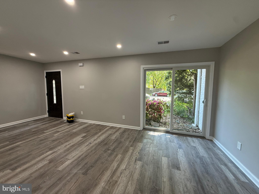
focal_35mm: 14
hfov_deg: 102.1
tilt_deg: -4.8
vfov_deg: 85.7
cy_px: 97
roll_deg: -0.8
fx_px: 105
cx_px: 130
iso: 200
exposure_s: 1/120
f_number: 2.2
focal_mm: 2.22
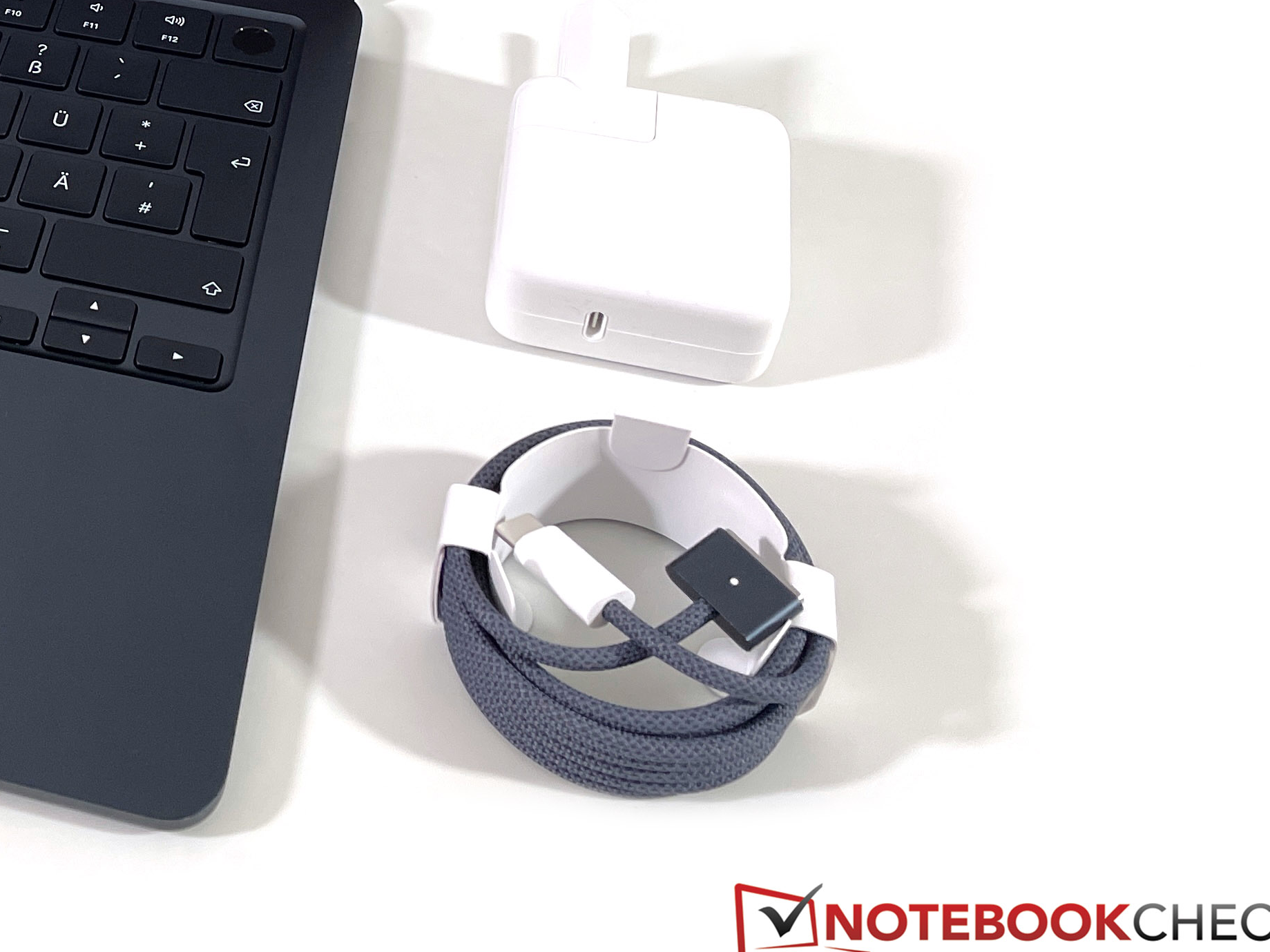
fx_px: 2091
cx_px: -59
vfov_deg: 24.3
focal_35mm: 57
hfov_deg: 30.8
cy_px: -47
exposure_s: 1/100
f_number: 1.6
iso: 125
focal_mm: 4.2
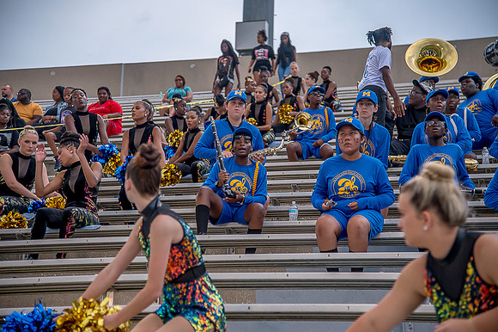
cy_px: 166
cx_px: 249
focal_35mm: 85
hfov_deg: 23.9
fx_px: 1175
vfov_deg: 16.1
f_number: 4
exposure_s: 1/250
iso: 400
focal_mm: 85
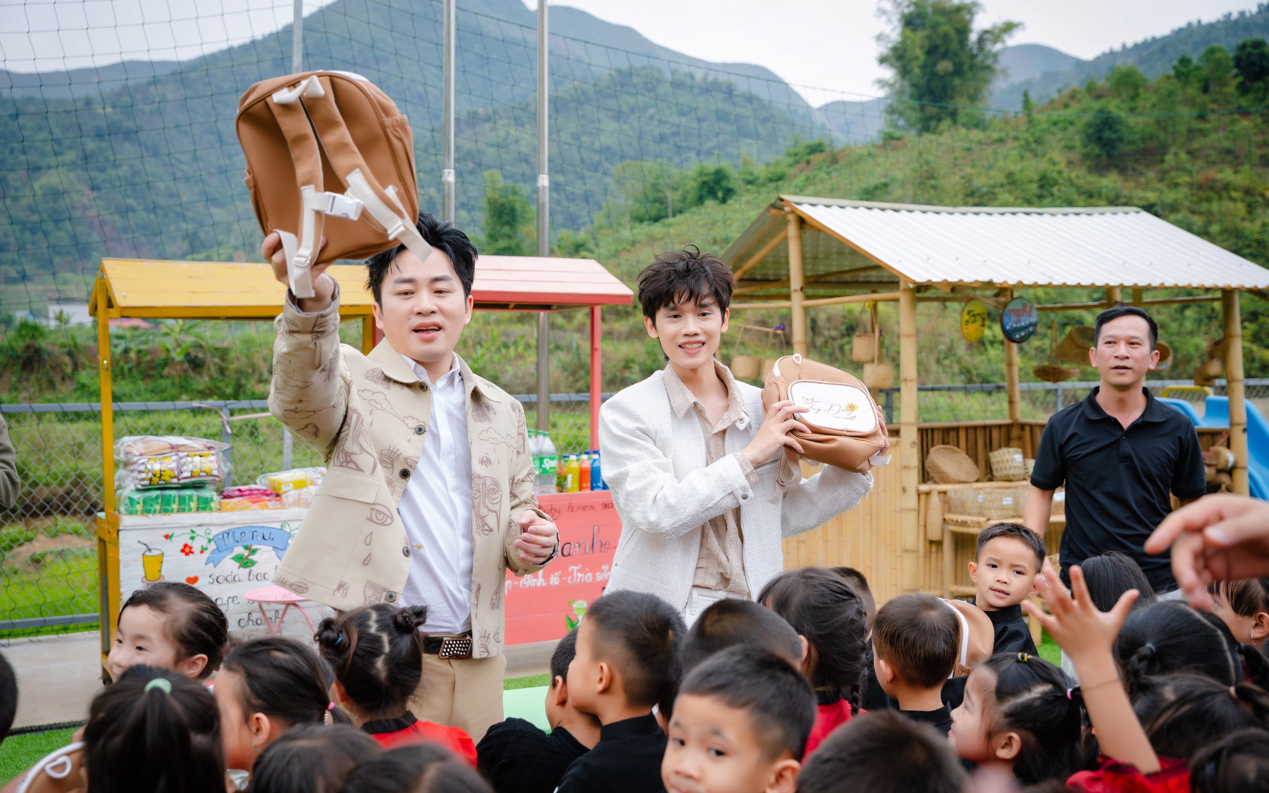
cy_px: 401
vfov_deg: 29.8
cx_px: 635
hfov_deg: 46.1
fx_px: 1491
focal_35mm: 43
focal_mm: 42.1
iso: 320
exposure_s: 1/320
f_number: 4
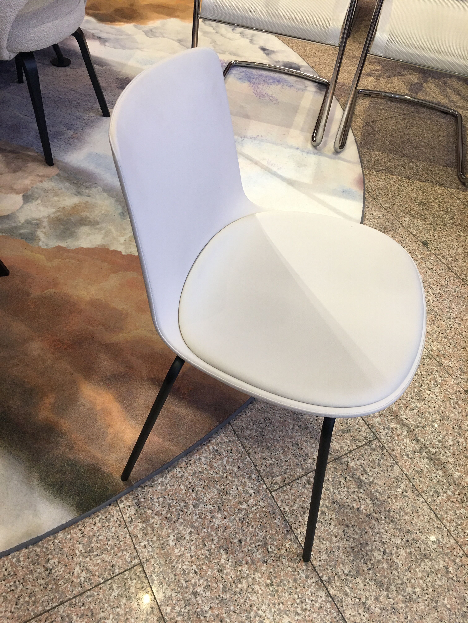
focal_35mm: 29
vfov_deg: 61.7
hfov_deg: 48.2
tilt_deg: -47.8
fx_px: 523
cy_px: 312
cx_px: 234
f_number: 2.2
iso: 64
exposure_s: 1/33
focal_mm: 4.15
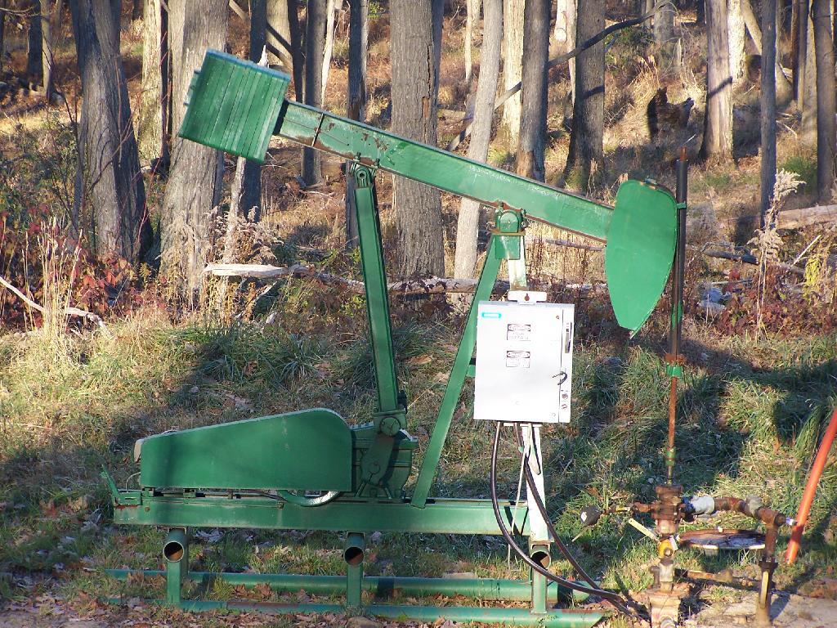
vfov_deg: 6.8
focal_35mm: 218
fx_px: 5271
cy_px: 314
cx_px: 418
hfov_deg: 9.1
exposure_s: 1/200
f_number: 3.2
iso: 100
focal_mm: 36.2
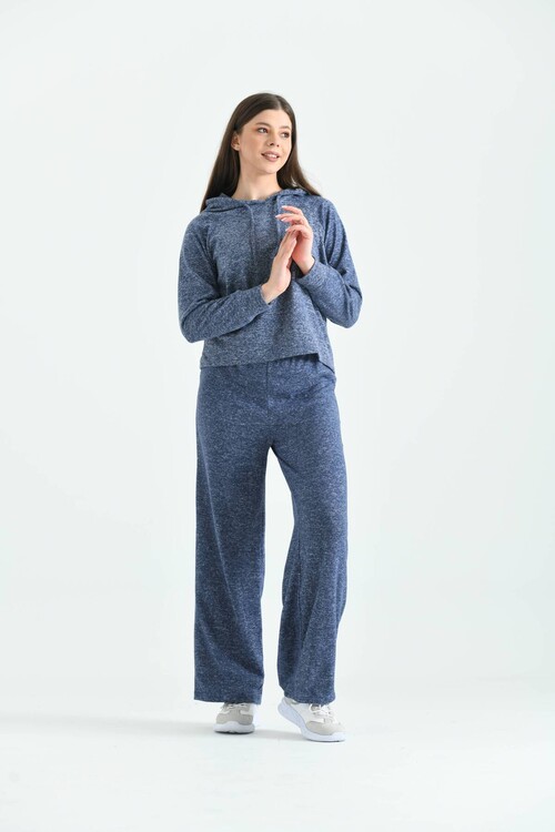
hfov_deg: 15.9
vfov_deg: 23.6
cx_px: 278
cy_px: 416
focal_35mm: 86
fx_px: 1989
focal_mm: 86
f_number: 5.6
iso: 100
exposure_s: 1/125
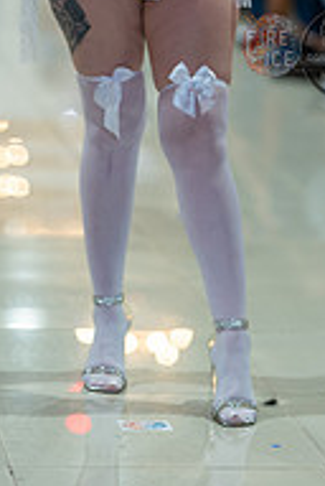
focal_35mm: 200
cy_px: 53
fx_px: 2698
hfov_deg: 6.9
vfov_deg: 10.2
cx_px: 129
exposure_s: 1/160
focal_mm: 85
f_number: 1.4
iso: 160
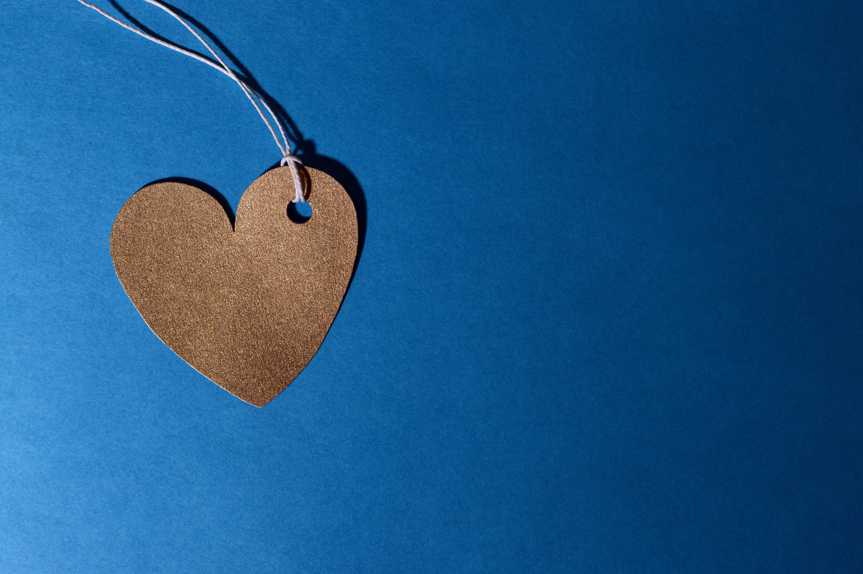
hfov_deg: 27.0
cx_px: 432
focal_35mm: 75
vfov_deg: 18.1
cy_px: 287
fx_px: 1796
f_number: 5
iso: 400
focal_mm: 50
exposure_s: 1/30
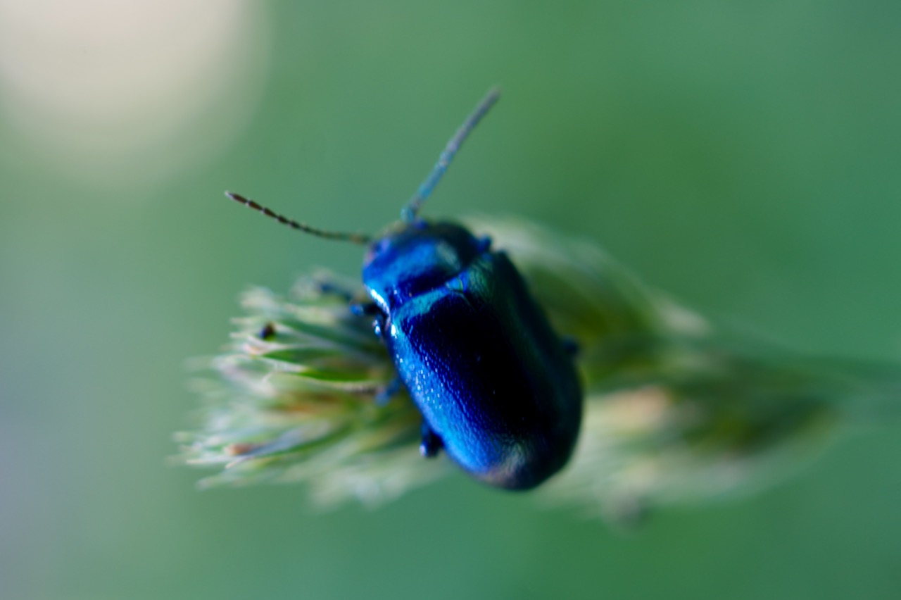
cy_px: 300
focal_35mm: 52
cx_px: 450
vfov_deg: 26.0
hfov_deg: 38.2
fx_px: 1301
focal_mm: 35
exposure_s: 1/40
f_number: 3.5
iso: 100
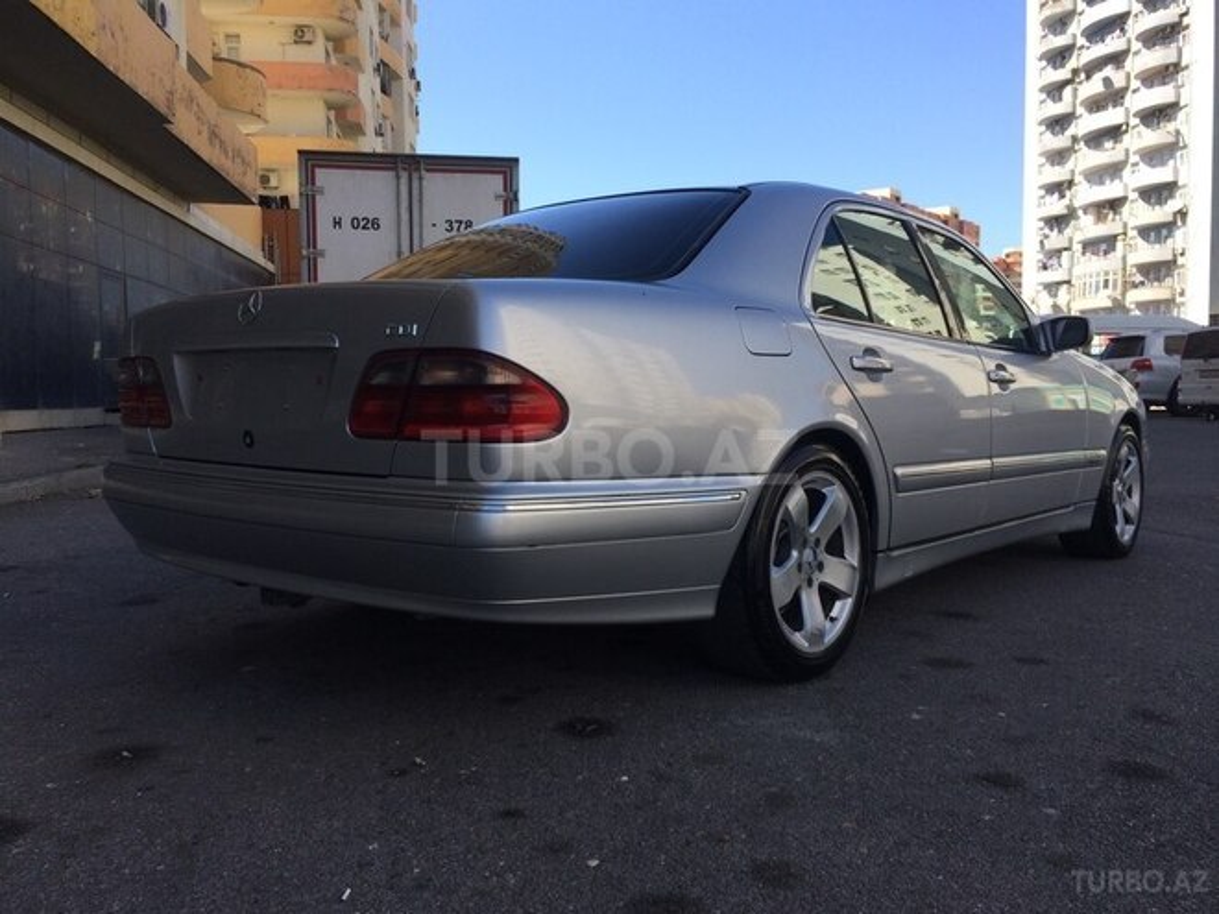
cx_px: 610
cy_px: 457
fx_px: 1021
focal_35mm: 29
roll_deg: +0.2
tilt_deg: -4.1
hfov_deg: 61.7
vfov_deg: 48.2
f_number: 2.2
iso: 32
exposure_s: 1/933
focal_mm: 4.15
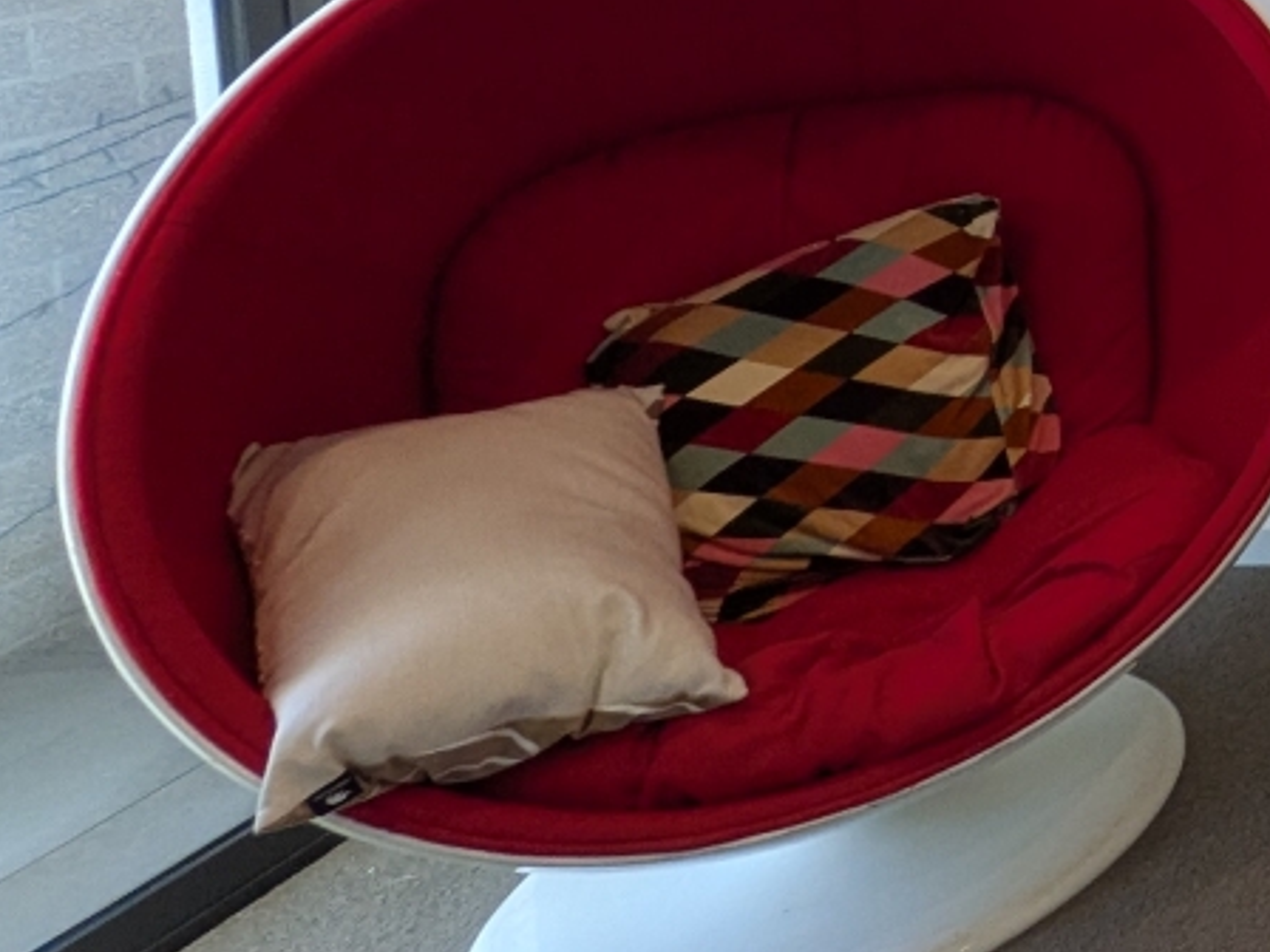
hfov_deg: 22.6
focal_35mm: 50
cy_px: -300
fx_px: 1834
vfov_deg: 25.0
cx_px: 2259
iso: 65
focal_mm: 1.83
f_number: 2.2
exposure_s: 1/50
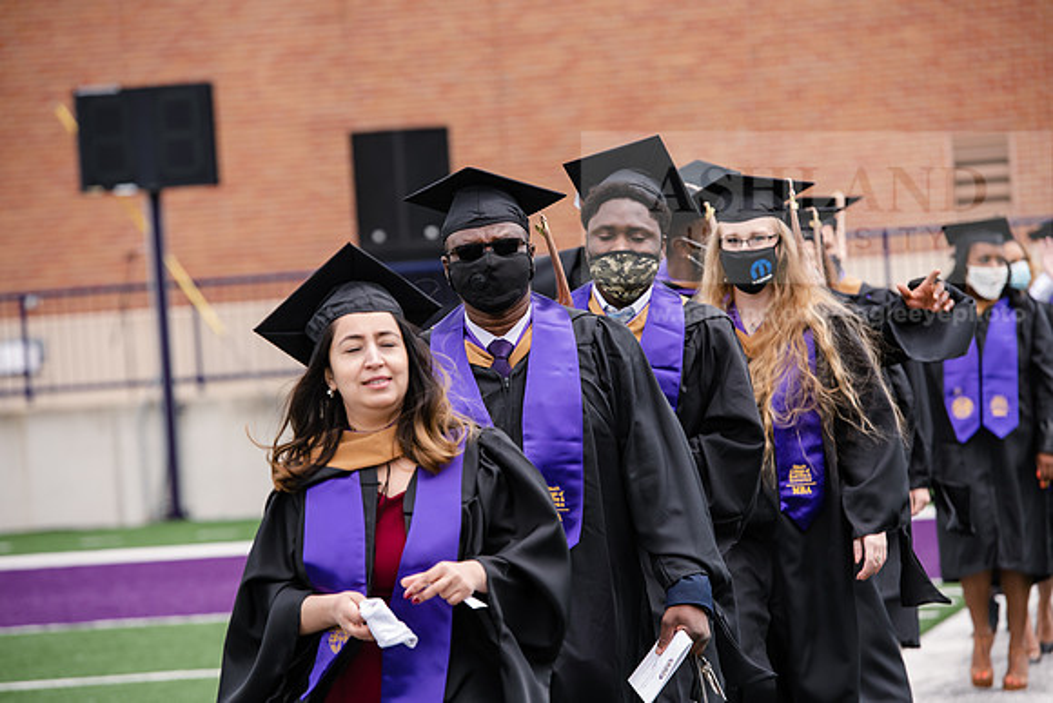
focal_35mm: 175
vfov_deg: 7.9
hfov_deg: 11.7
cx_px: 526
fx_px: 5120
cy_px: 352
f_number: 5.6
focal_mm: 175
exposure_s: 1/640
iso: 500
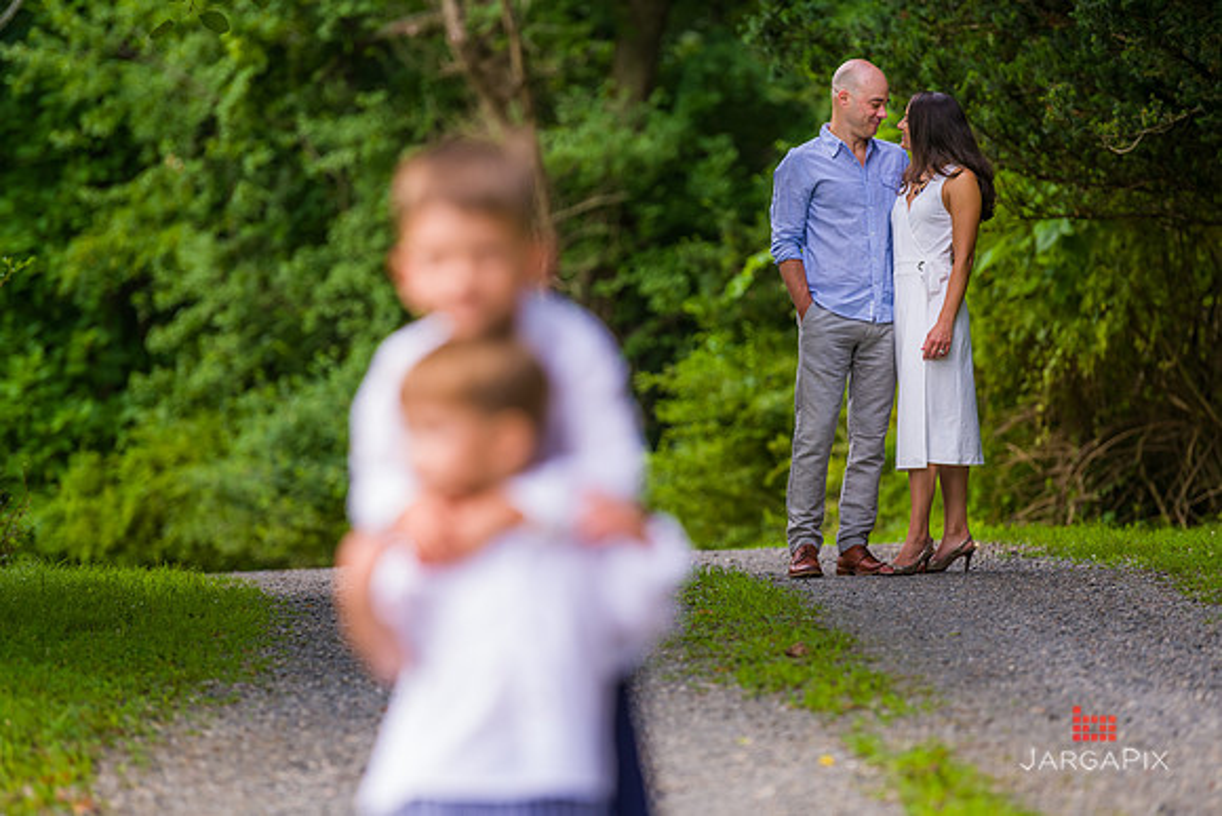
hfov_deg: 10.8
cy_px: 408
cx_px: 611
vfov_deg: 7.2
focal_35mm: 190
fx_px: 6451
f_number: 4
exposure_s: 1/640
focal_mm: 190
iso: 200
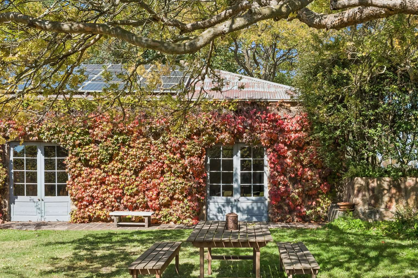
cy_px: 171
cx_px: 231
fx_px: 476
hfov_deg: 47.3
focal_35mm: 41
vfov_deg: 32.5
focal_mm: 32
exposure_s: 1/100
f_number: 18
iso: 500
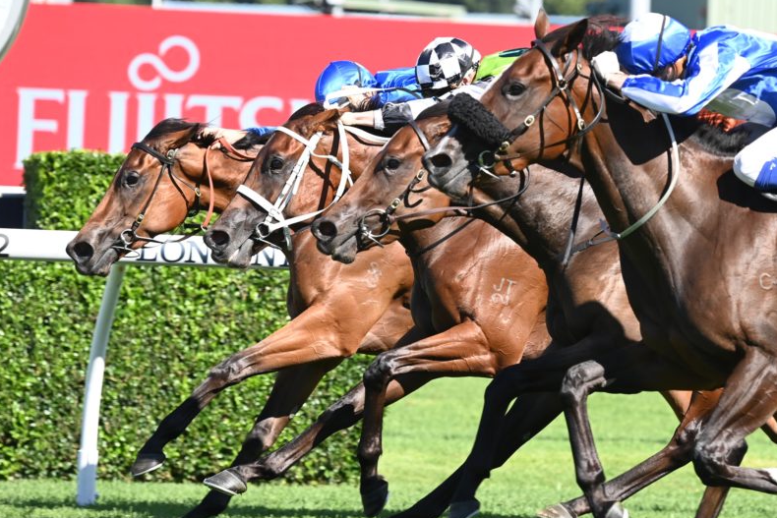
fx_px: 6994
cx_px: 499
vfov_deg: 4.2
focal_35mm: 324
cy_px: 259
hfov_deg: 6.4
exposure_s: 1/1600
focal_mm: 250
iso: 800
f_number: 5.6
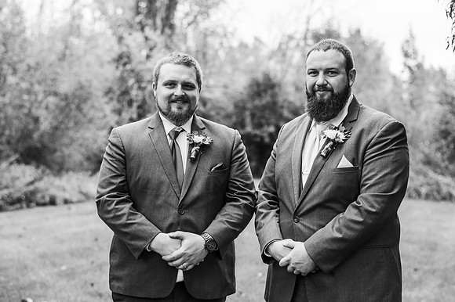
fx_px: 733
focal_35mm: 58
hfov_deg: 34.5
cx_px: 228
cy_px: 151
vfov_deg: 23.4
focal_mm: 58
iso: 500
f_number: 2.8
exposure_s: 1/1000
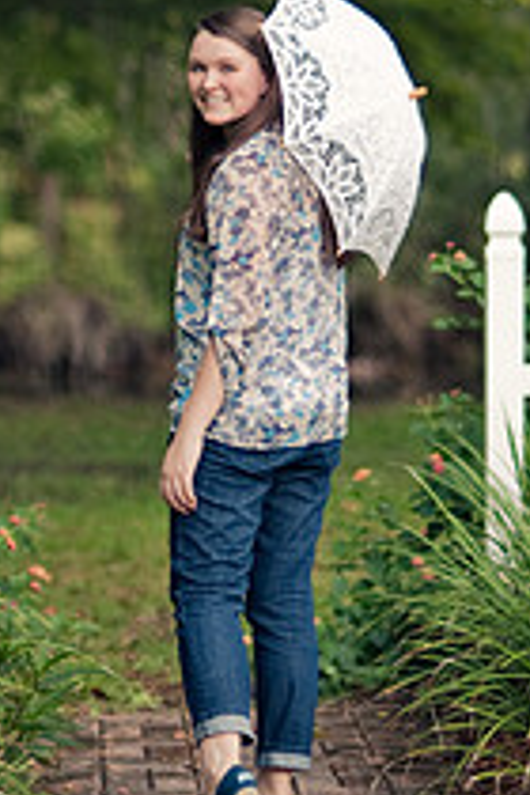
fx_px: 4019
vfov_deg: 11.3
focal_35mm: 182
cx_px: 248
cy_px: 197
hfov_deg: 7.5
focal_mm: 85
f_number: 1.8
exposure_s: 1/250
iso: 200
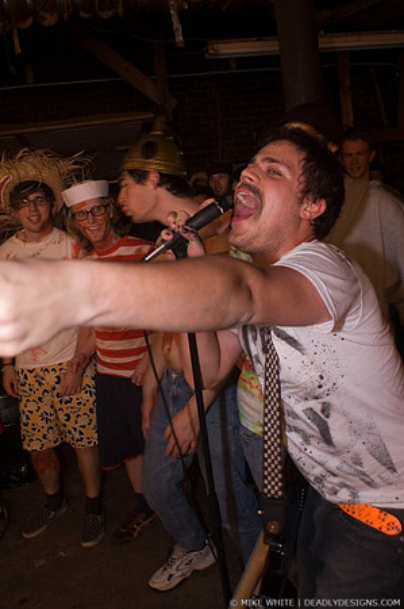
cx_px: 202
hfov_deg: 43.5
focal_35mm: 30
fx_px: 506
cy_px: 304
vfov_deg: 62.0
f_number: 2.8
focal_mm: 20
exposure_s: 1/20
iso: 800
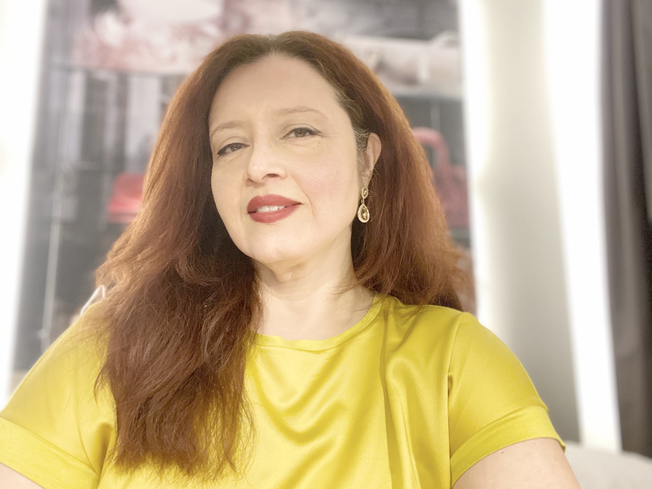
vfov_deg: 46.8
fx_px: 565
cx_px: 326
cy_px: 244
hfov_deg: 60.0
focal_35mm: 30
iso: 640
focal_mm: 2.71
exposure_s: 1/25
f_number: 2.2
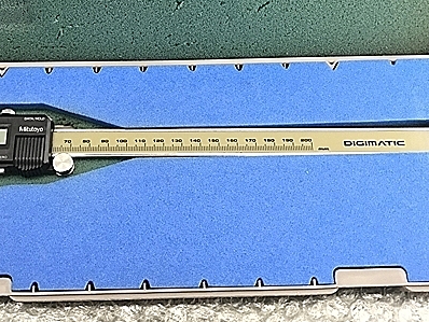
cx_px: 167
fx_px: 558
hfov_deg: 41.8
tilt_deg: -64.7
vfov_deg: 32.1
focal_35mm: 45
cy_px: 123
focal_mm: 3.99
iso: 40
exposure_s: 1/17
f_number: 1.8
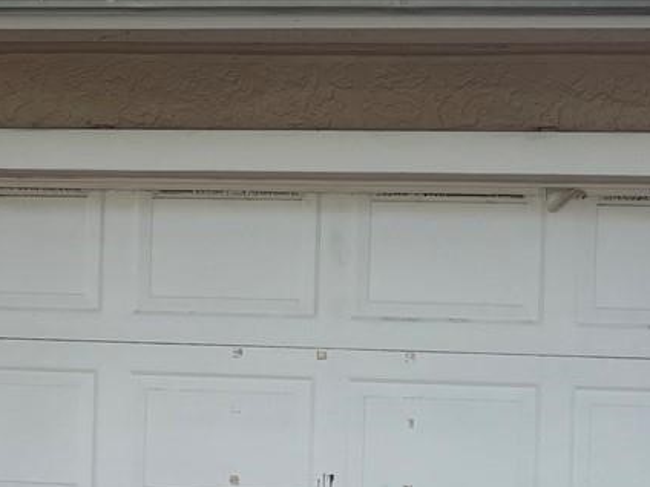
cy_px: 323
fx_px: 1840
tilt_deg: -3.5
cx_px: -152
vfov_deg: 15.1
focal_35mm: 98
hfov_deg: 18.8
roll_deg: +0.4
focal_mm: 5.1
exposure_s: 1/422
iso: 50
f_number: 1.6
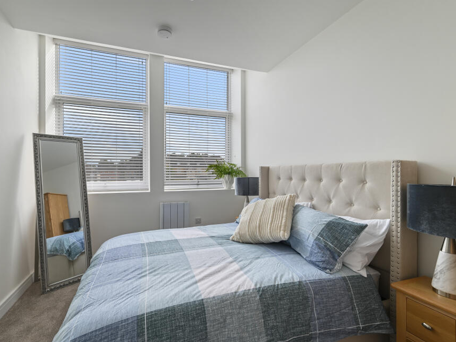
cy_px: 174
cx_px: 208
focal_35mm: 16
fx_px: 211
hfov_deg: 94.3
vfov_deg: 78.1
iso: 200
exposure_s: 1/20
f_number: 7.1
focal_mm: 14
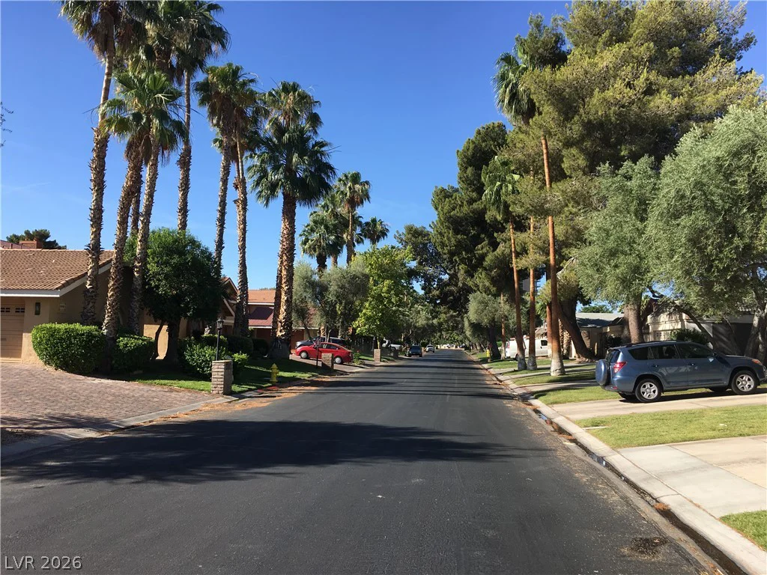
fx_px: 643
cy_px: 288
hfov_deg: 61.7
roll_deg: -1.0
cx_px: 384
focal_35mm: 29
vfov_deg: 48.2
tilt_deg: +6.2
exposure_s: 1/1012
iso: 25
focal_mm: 4.15
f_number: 2.2
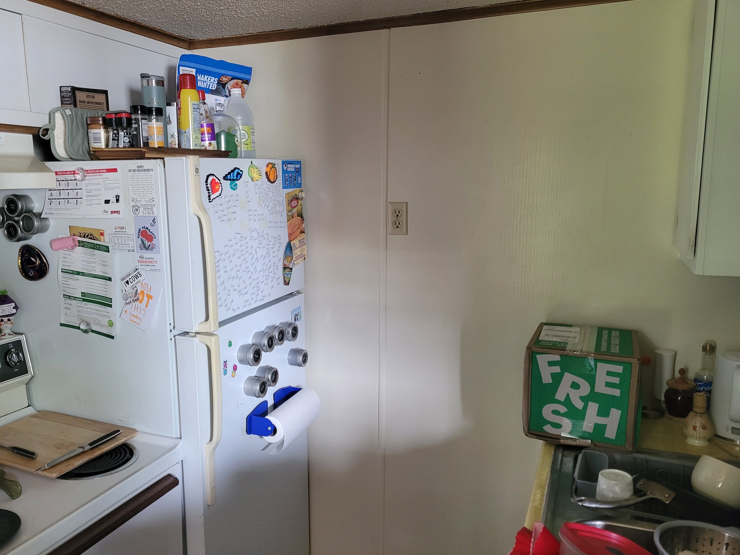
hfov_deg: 59.8
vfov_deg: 46.8
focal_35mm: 30
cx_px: 324
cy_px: 298
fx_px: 641
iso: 400
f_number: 1.8
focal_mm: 5.4
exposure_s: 1/40
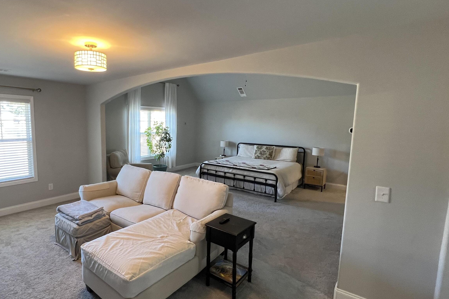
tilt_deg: -5.7
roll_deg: +0.4
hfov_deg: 88.1
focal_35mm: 18
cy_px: 147
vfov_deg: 67.4
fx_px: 224
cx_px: 166
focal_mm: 1.57
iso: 160
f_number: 1.8
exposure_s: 1/60
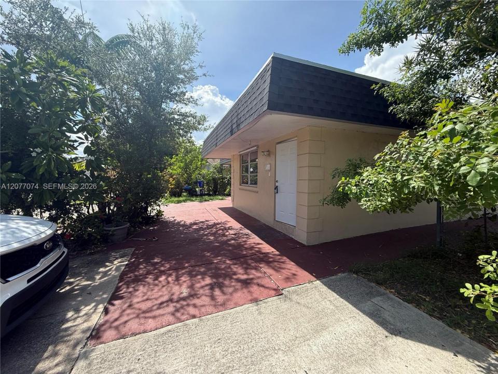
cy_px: 187
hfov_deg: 102.1
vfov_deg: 85.7
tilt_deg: -0.6
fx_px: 201
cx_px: 249
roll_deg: -0.4
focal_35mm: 14
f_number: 2.2
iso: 64
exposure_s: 1/1211
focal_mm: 2.22
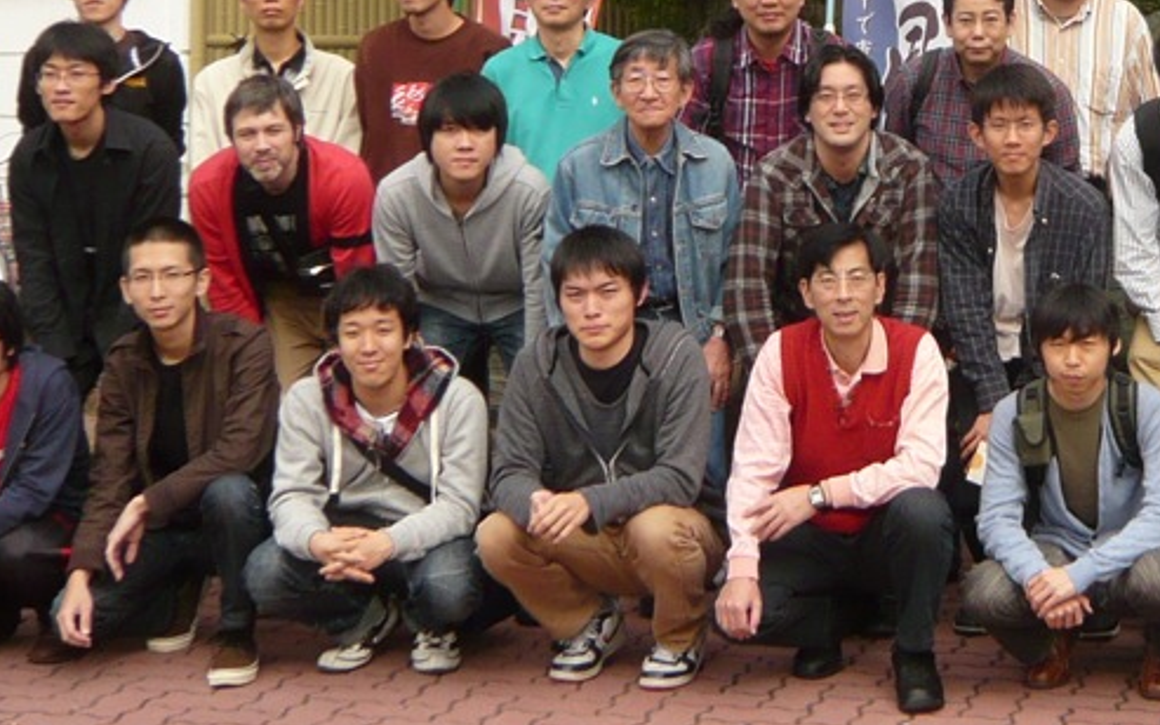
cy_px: -40
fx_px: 2434
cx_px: 1106
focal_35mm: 77
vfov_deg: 16.5
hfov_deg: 25.7
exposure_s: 1/640
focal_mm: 4.6
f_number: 2.8
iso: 100
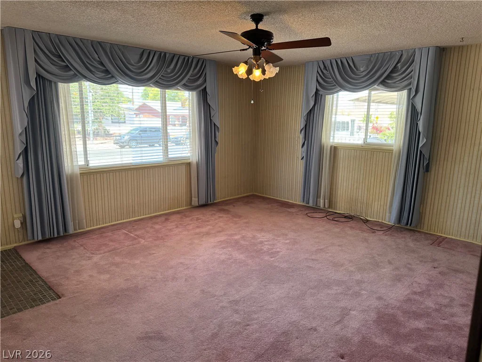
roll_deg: -0.9
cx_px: 241
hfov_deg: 71.6
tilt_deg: -11.4
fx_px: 334
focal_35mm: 24
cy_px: 181
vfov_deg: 56.8
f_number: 1.78
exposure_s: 1/60
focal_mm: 6.76
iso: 160
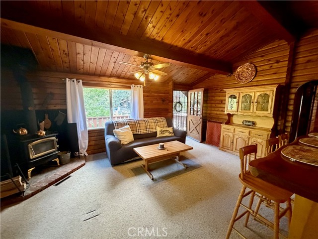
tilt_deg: -7.4
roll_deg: -0.8
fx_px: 129
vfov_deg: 85.7
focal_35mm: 14
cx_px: 159
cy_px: 120
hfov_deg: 102.1
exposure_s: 1/60
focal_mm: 2.22
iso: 1000
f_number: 2.2
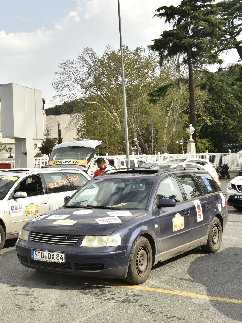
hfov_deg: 25.6
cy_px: 164
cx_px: -4
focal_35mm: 54
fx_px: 503
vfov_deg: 35.5
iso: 200
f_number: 11
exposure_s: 1/125
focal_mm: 36
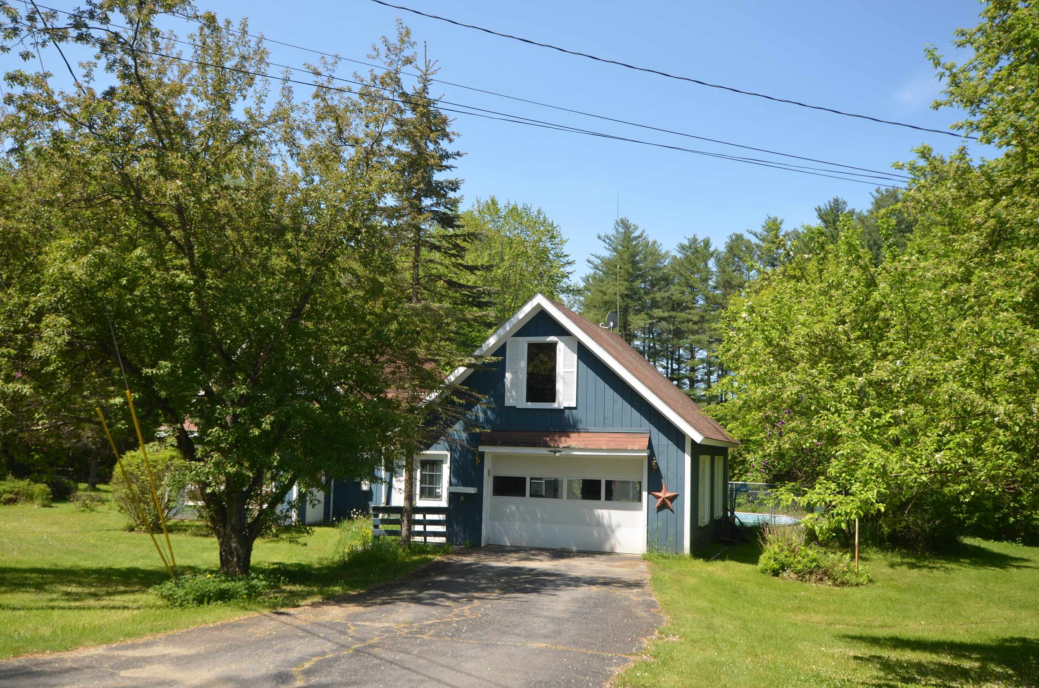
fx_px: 922
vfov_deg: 40.9
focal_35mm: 32
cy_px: 351
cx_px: 490
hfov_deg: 58.8
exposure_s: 1/200
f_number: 7.1
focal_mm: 20
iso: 100
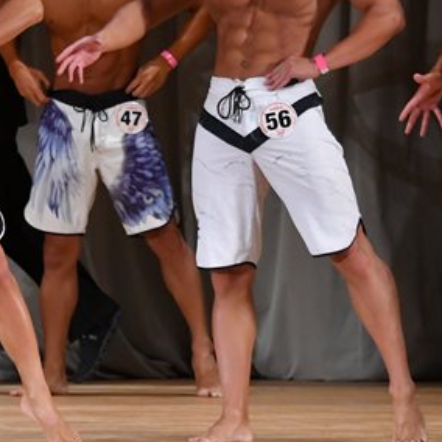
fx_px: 8046
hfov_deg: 3.1
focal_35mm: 557
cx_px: 102
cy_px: 89
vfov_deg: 3.1
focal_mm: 160
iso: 3200
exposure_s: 1/400
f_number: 5.6
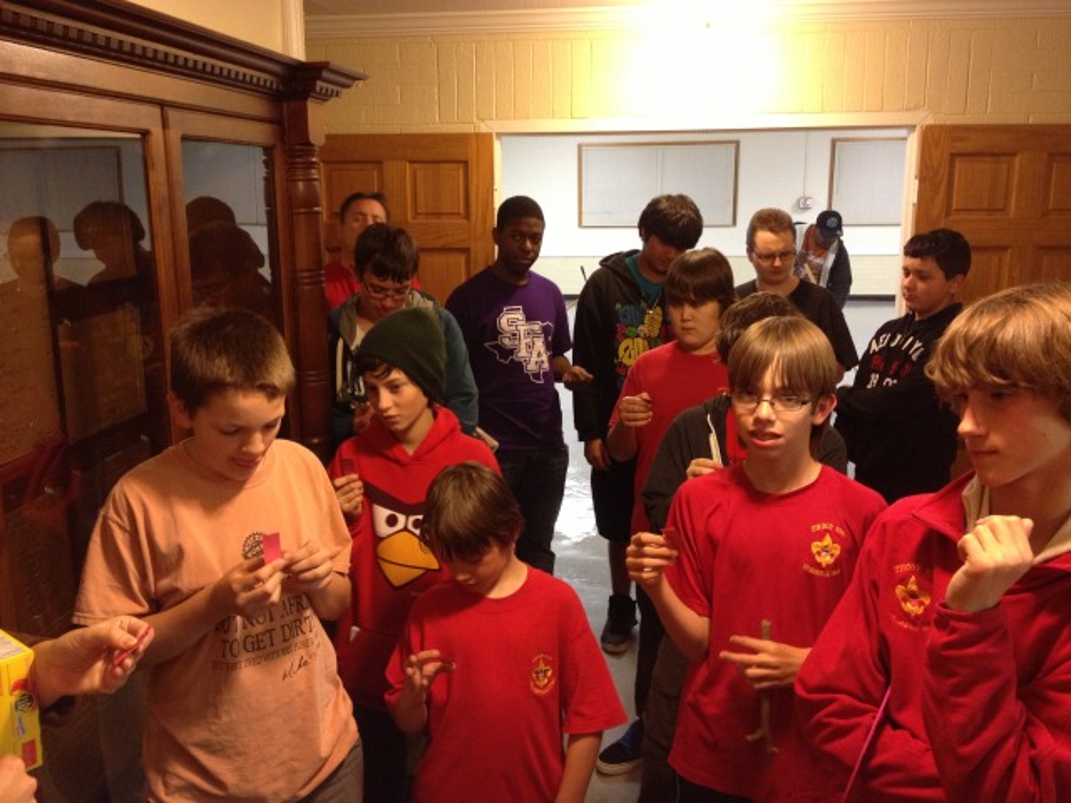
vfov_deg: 40.7
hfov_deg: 52.6
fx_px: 1083
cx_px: 536
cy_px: 402
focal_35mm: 35
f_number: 2.4
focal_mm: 4.28
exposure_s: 1/20
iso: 250
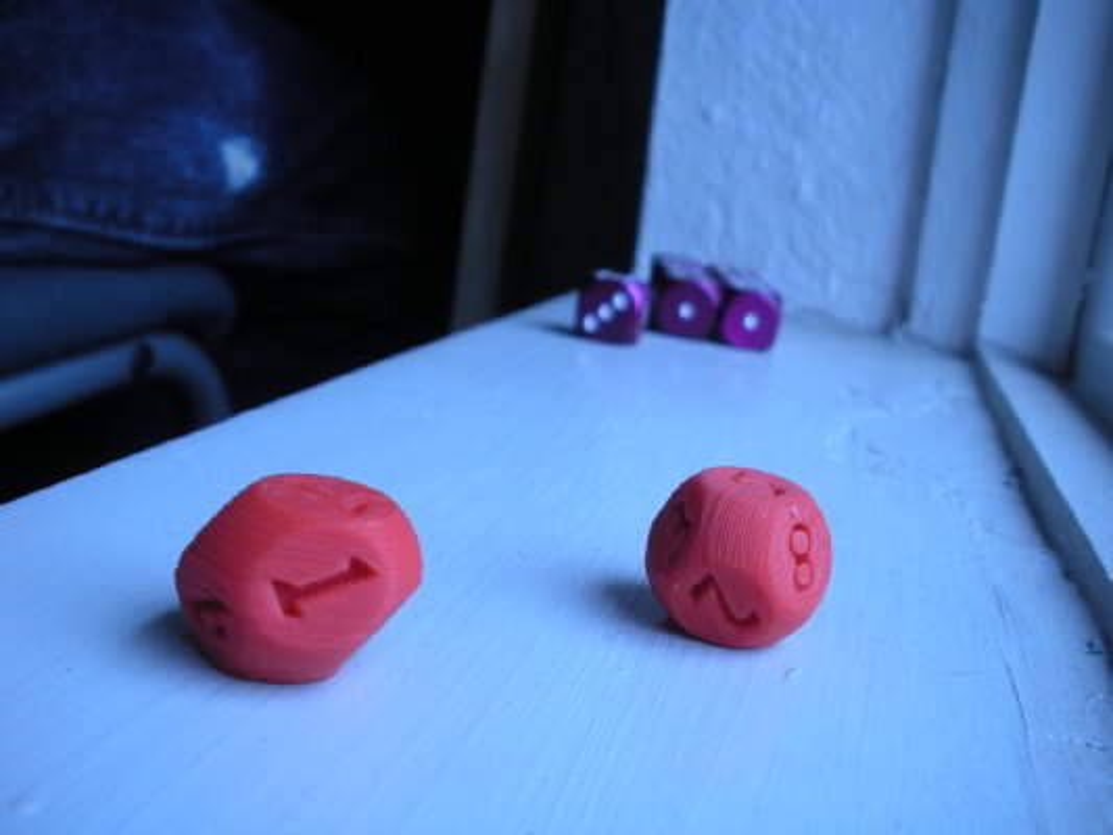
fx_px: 1158
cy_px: 418
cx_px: 556
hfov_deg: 51.3
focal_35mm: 36
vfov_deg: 39.7
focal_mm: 6.3
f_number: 3.5
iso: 105
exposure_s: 1/59.7
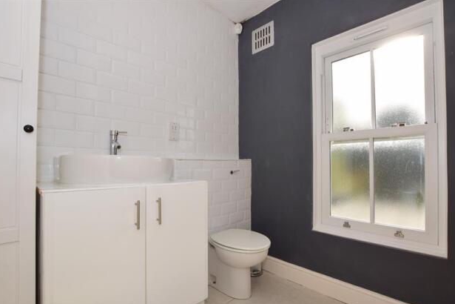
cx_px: 228
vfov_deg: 73.7
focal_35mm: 16
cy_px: 161
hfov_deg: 96.7
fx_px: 202
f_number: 16
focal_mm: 10
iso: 400
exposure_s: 1/200
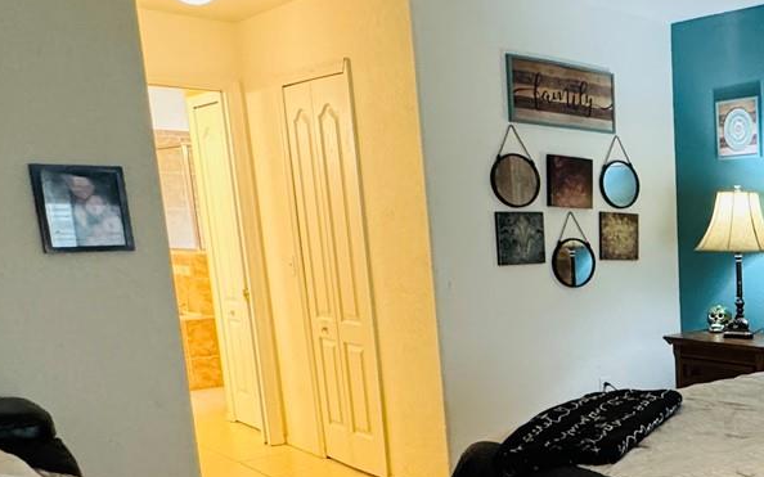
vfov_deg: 31.3
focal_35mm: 40
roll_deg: +0.3
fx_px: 833
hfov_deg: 40.5
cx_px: 827
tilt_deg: -10.6
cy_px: 370
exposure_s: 1/60
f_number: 2.2
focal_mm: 2.22
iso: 640
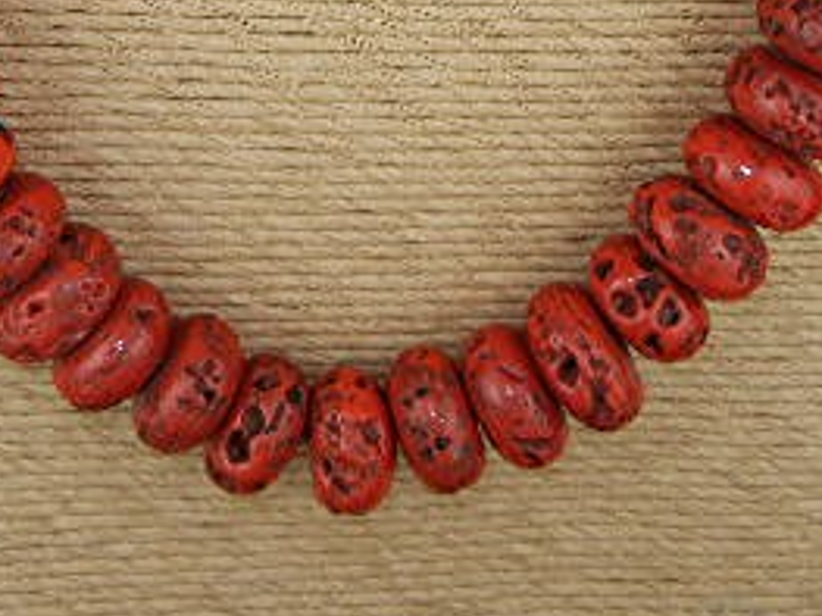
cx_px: 378
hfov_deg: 26.7
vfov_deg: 19.1
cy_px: -116
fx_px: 1733
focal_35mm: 73
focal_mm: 5.4
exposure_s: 1/32
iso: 200
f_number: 3.5
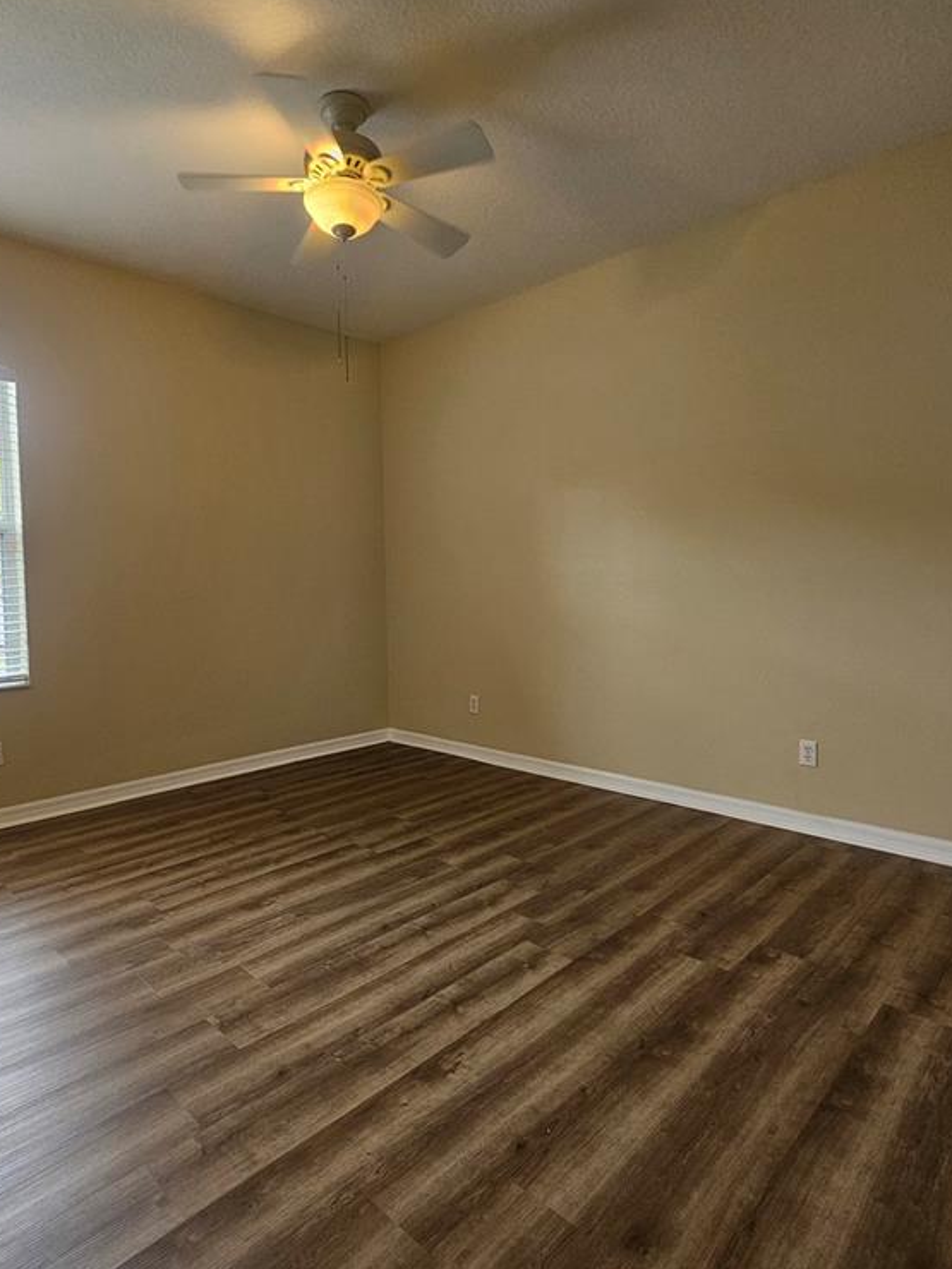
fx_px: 660
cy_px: 616
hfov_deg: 71.5
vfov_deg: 87.7
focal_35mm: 18
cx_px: 441
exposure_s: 1/60
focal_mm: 2.2
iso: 80
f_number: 2.2
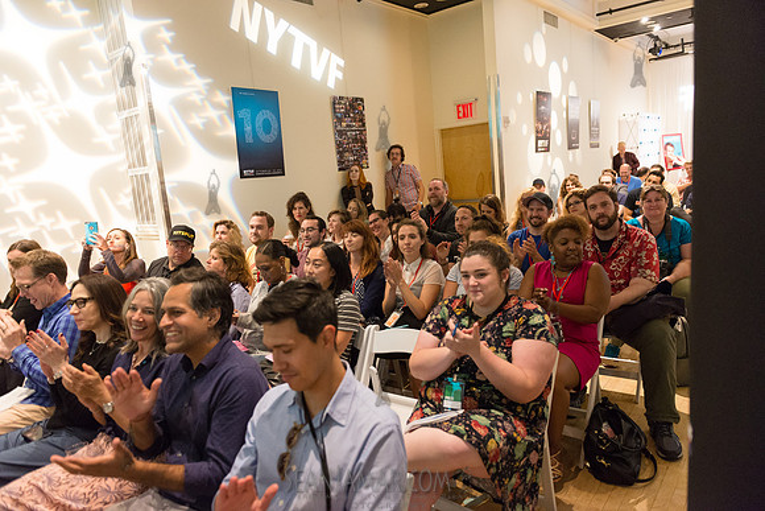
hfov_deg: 73.7
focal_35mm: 24
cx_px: 382
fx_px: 510
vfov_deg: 53.2
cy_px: 256
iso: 4000
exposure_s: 1/200
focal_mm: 24
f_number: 2.8
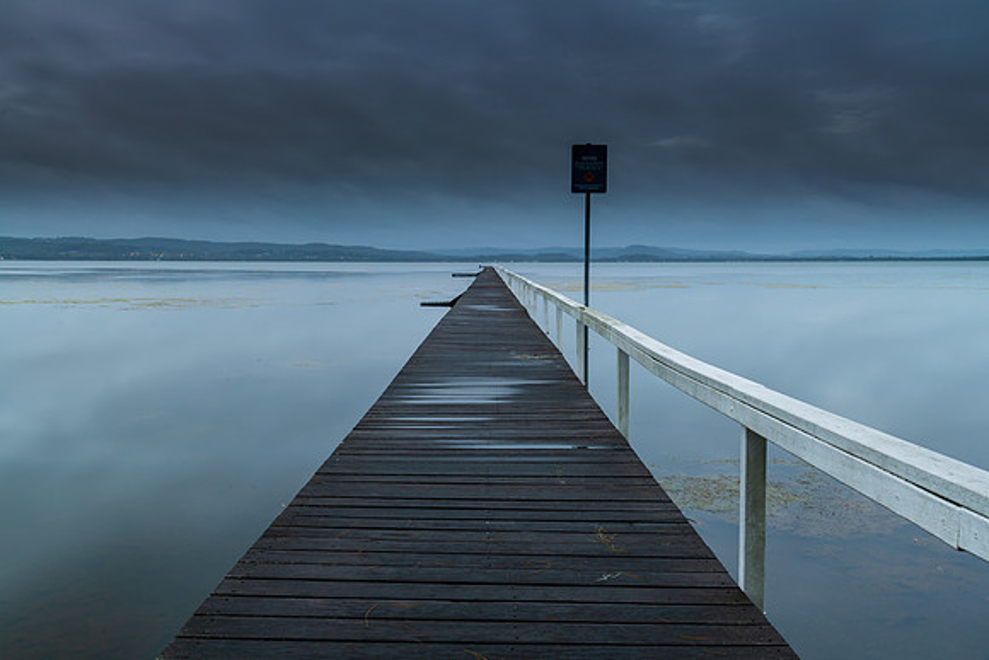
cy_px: 330
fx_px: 865
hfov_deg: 59.5
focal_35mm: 31
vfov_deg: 41.8
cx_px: 494
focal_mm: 31
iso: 100
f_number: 9
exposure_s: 6
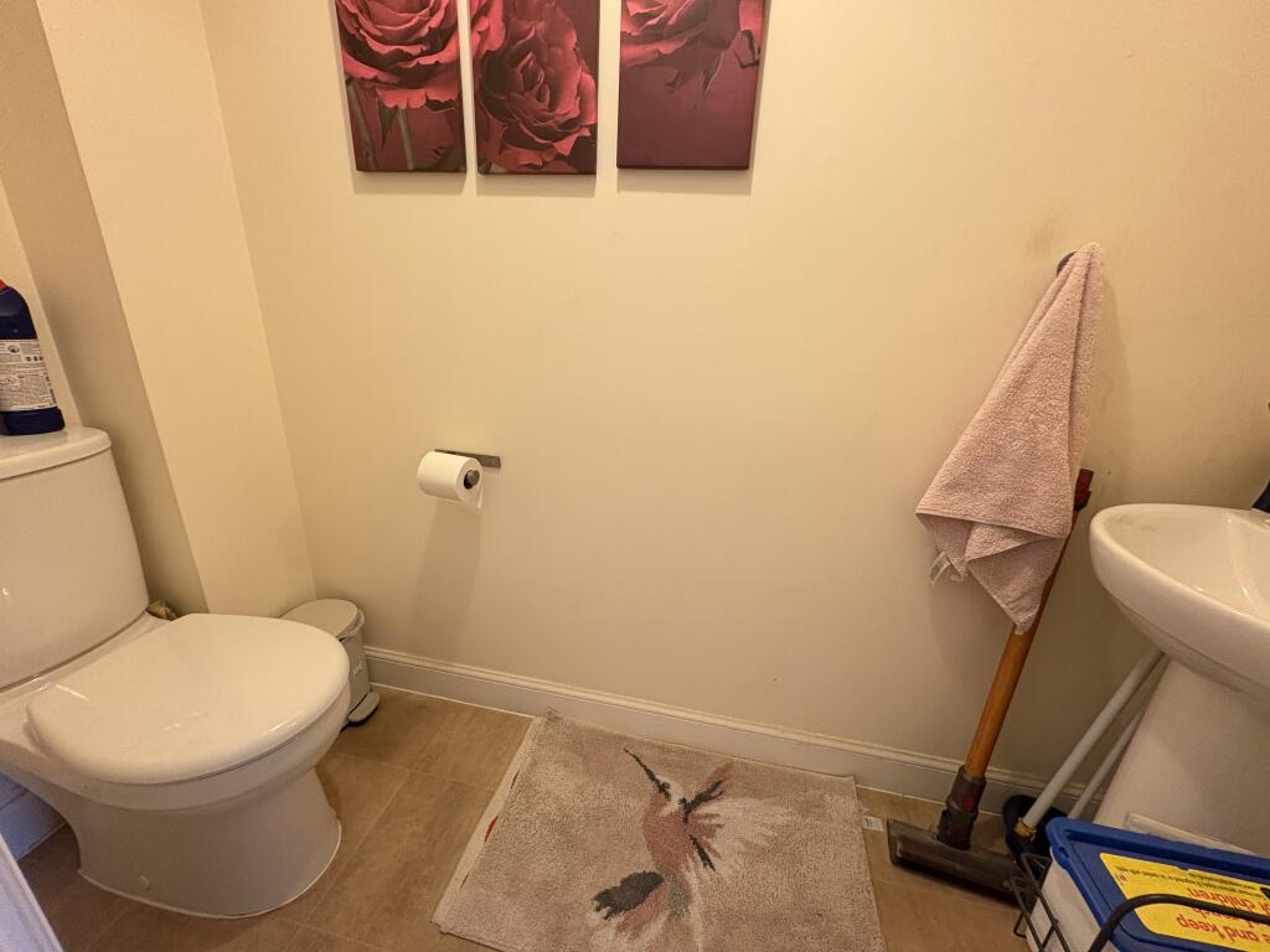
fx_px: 514
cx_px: 635
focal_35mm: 14
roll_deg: -2.3
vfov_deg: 85.7
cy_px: 476
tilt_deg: -19.4
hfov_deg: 102.1
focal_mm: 2.22
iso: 320
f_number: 2.2
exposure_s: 1/50
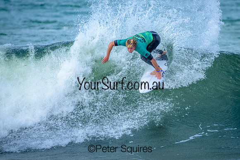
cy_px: 77
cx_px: 133
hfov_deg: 2.1
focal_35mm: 991
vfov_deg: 1.4
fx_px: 6606
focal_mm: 800
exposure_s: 1/2000
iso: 400
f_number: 6.3
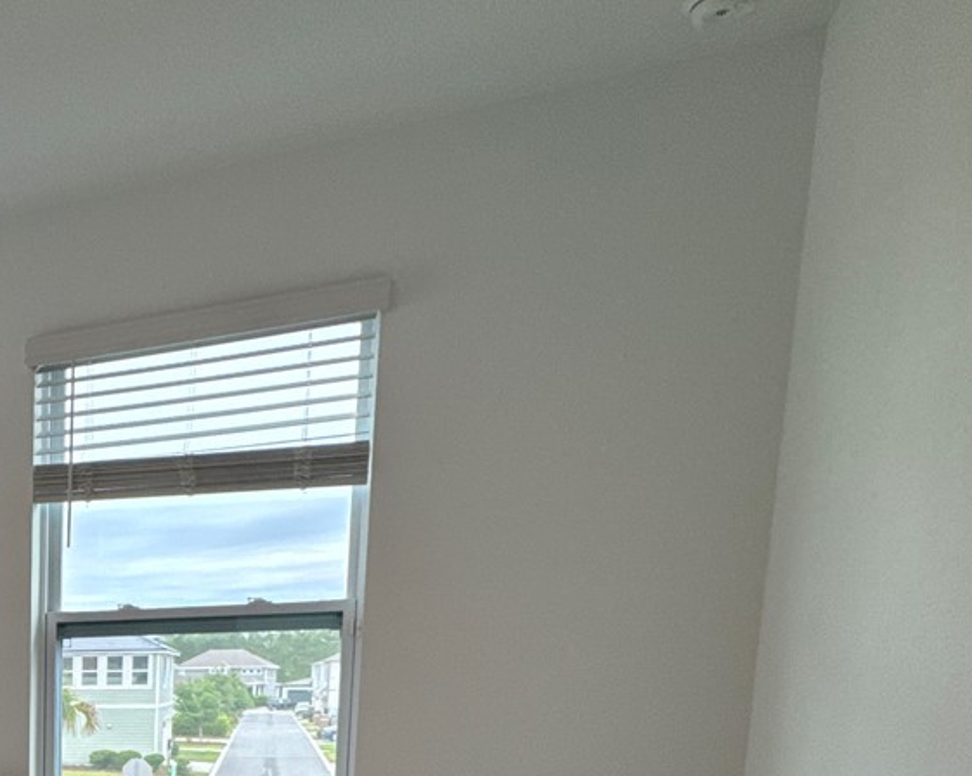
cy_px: 859
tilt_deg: -9.4
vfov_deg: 33.2
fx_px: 1121
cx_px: -158
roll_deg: -0.1
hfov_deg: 37.2
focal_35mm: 39
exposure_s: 1/120
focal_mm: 2.22
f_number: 2.2
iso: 64
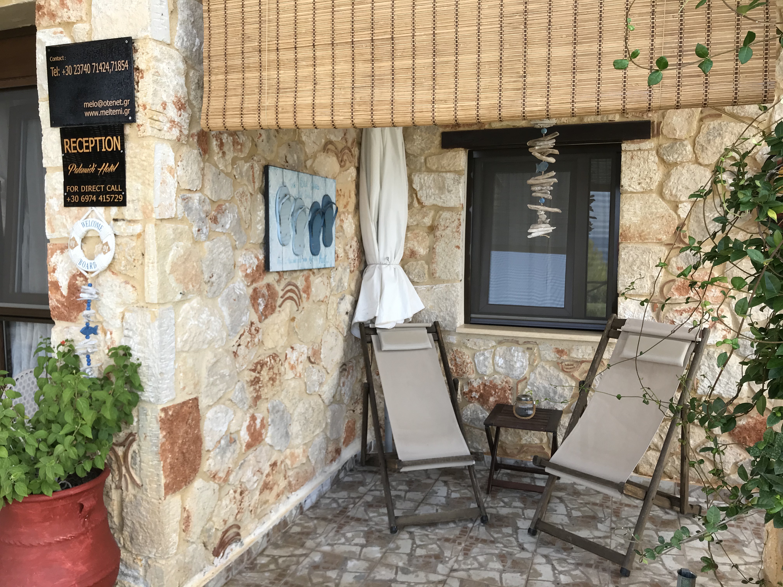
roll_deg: +0.0
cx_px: 392
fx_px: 633
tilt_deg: -6.9
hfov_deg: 63.4
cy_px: 294
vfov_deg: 49.7
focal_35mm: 28
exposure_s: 1/352
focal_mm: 3.99
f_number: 1.8
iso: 20
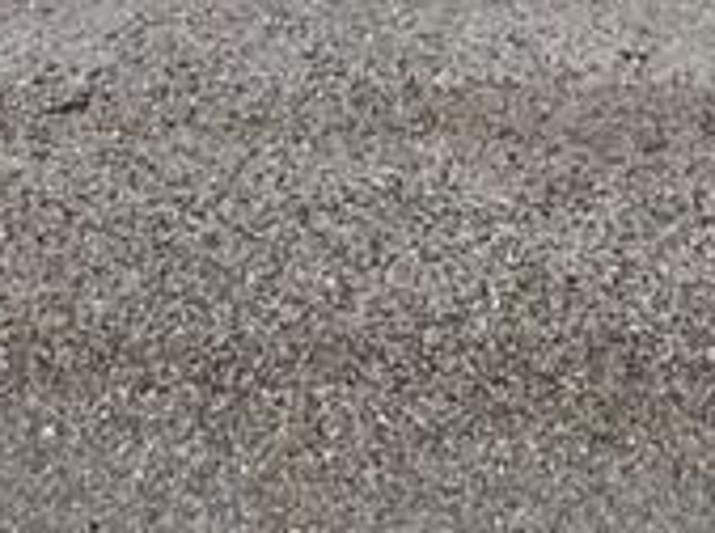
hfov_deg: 22.8
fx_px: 1752
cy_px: -1015
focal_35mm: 85
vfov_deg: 11.4
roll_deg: +0.4
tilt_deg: -1.1
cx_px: 554
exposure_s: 1/492
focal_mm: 2.22
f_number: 2.2
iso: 40
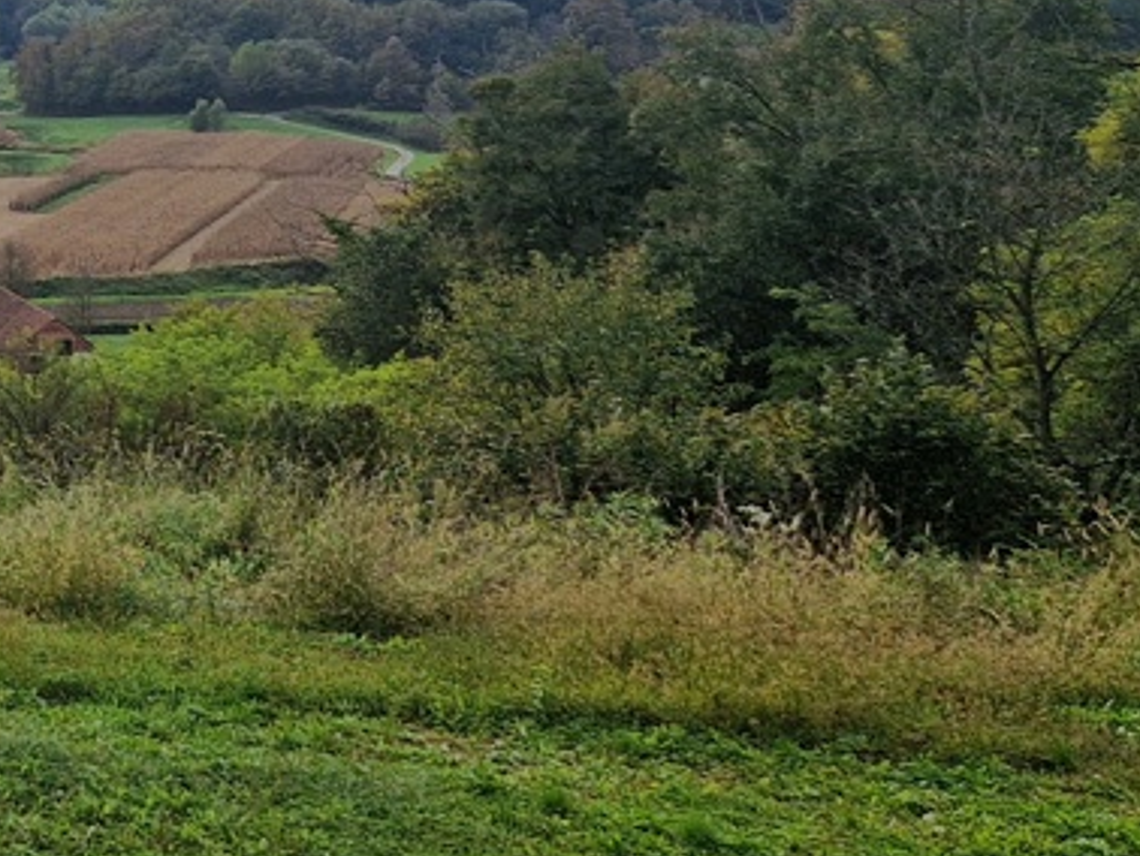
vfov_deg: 19.6
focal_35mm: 73
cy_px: 9
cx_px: -651
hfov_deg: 21.5
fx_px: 2406
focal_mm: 5.4
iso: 50
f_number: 1.8
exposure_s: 1/3488
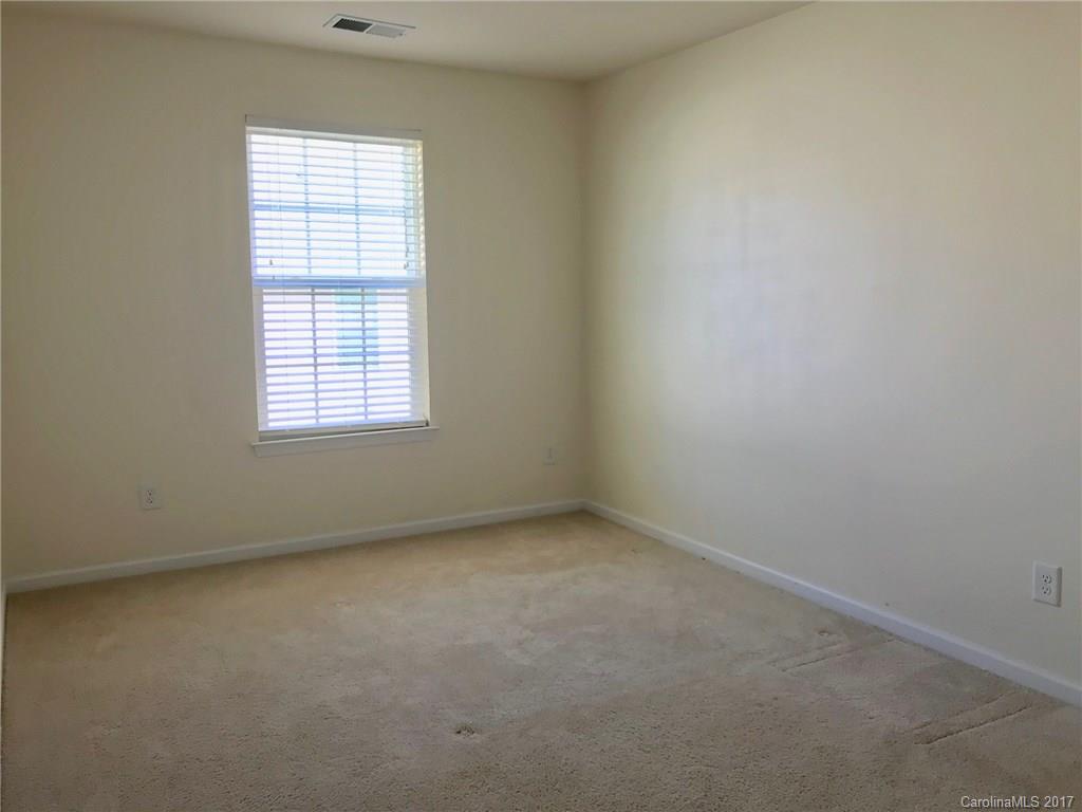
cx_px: 541
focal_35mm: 28
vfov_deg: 49.7
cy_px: 406
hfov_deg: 63.4
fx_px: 875
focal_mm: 3.99
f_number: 1.8
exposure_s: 1/40
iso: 25
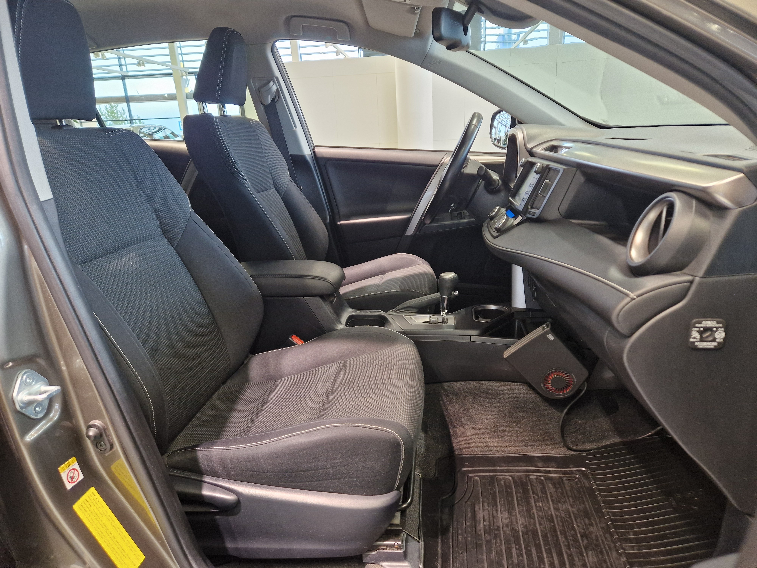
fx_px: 503
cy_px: 284
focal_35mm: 23
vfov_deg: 58.9
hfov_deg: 73.9
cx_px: 378
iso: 250
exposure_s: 1/100
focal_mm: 5.4
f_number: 1.8
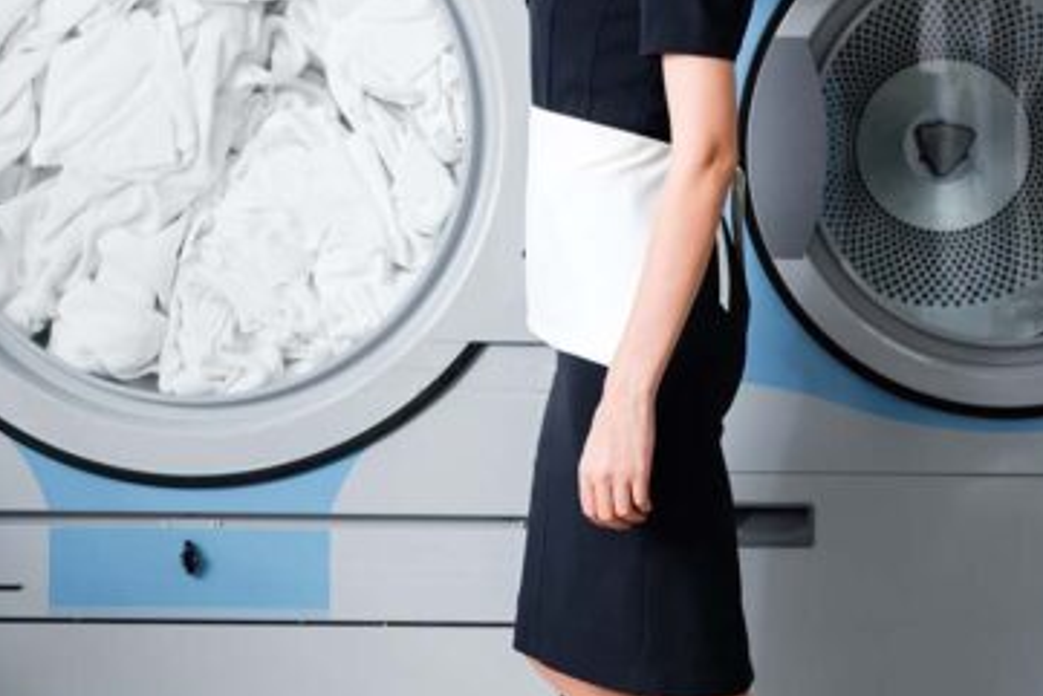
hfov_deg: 17.1
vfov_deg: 11.5
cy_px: 232
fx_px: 3449
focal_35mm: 119
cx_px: 202
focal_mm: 42
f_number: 3.5
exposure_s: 1/200
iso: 250
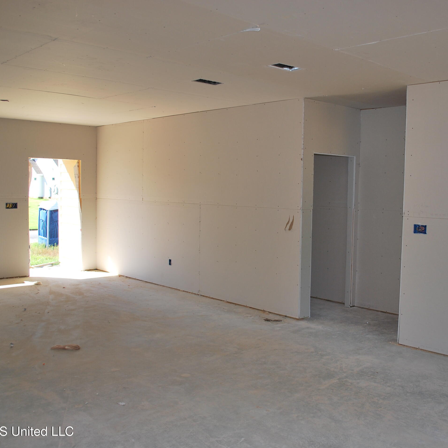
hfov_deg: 46.8
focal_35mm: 35
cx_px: 280
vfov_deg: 47.2
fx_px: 512
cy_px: 223
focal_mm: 18
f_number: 3.5
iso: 100
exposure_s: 1/200
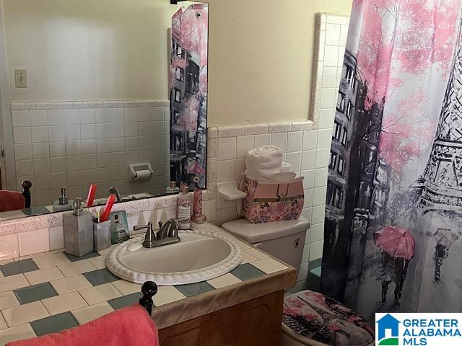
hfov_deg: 67.3
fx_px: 347
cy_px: 173
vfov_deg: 53.1
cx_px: 231
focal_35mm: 26
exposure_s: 1/40
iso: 500
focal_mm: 5.1
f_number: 1.6
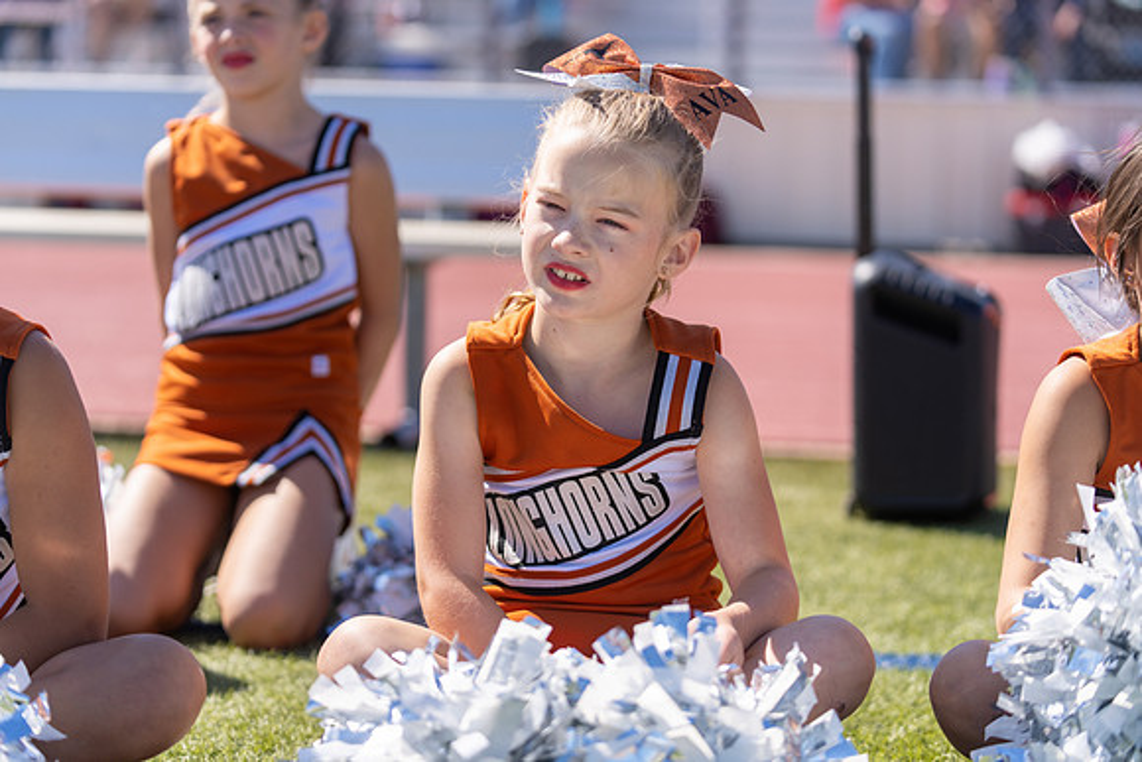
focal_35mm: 86
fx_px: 2729
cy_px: 381
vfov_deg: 15.9
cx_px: 571
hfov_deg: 23.6
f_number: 2.8
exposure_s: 1/1600
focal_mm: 86
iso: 100
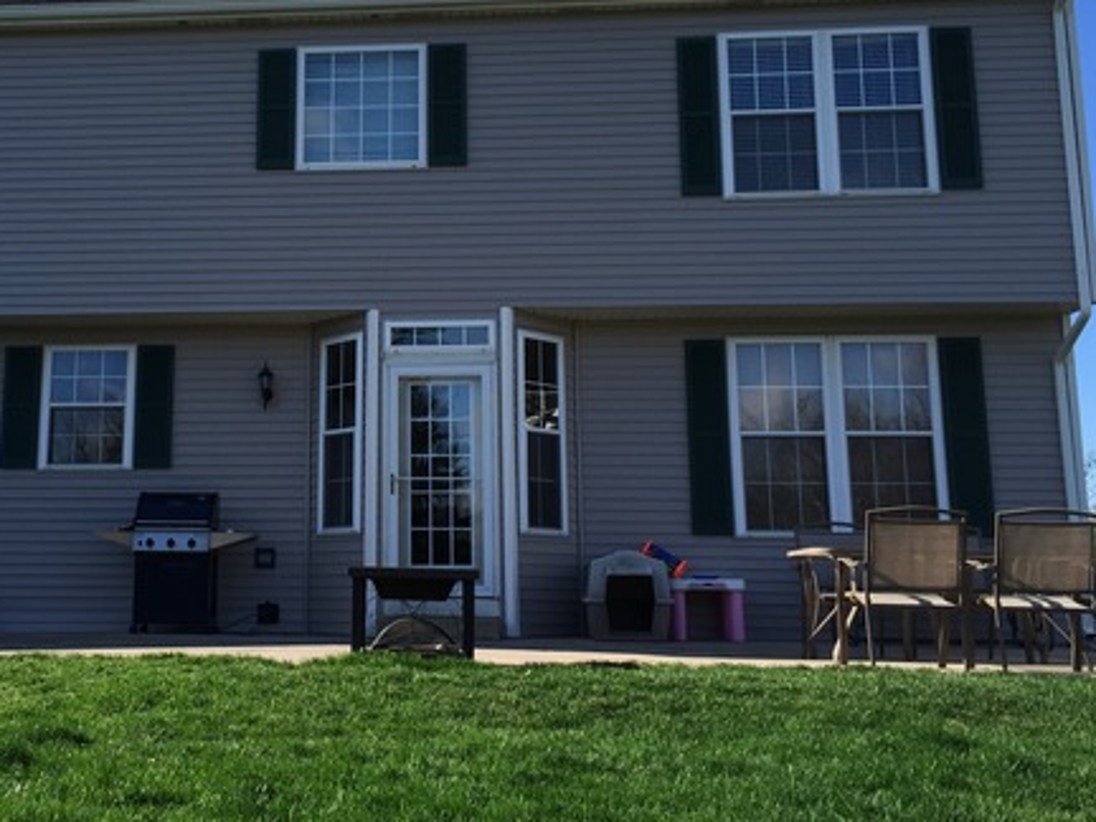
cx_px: 350
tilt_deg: +10.4
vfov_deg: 33.5
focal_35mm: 43
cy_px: 335
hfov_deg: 43.1
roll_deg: -0.3
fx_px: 1361
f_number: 2.2
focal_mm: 4.15
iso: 32
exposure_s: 1/1130
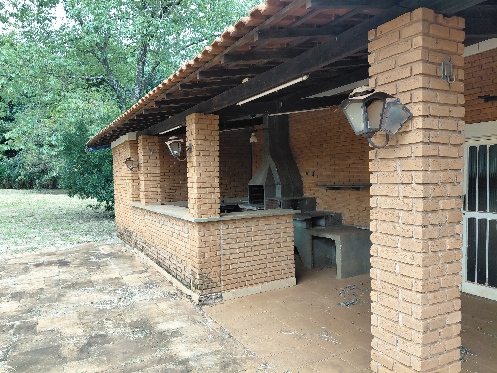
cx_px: 248
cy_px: 186
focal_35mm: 25
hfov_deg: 69.4
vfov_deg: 54.9
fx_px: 359
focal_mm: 4.69
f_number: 1.8
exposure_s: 1/254
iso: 50
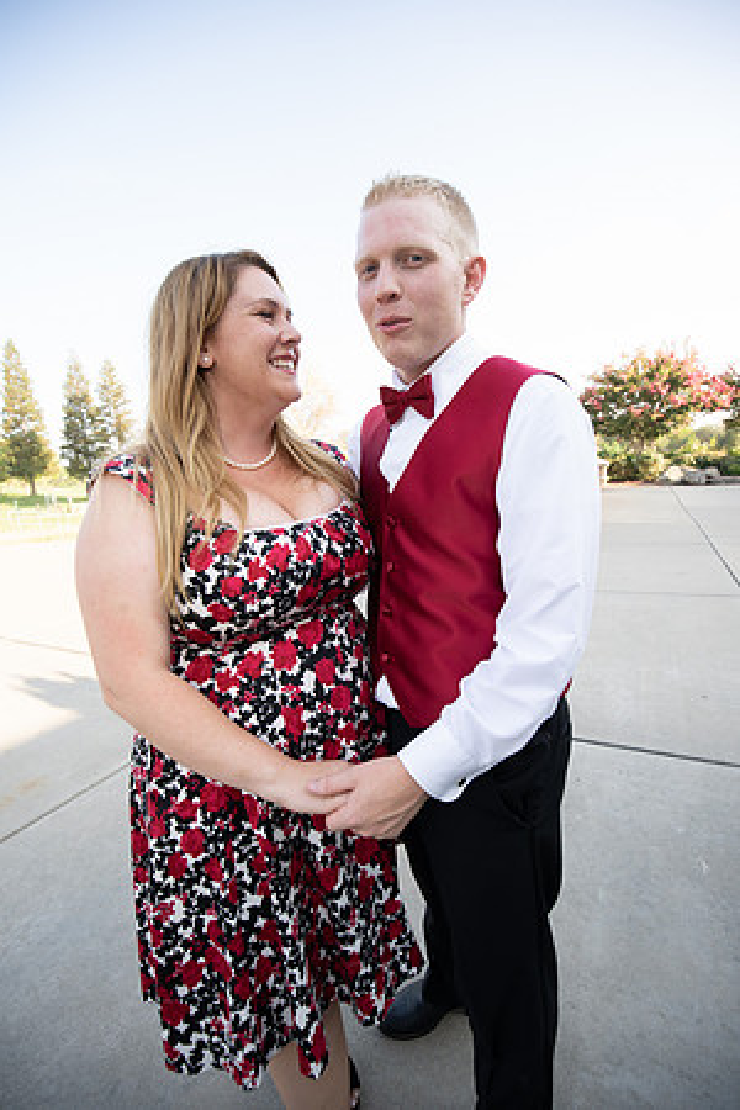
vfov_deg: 96.7
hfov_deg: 73.7
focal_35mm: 16
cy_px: 555
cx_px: 370
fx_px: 493
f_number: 4
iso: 200
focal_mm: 16
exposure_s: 1/250
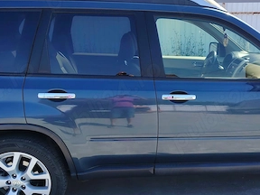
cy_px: 116
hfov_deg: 37.9
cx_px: 166
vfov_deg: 29.0
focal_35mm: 50
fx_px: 376
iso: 100
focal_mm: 5.25
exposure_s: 1/714
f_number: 1.75
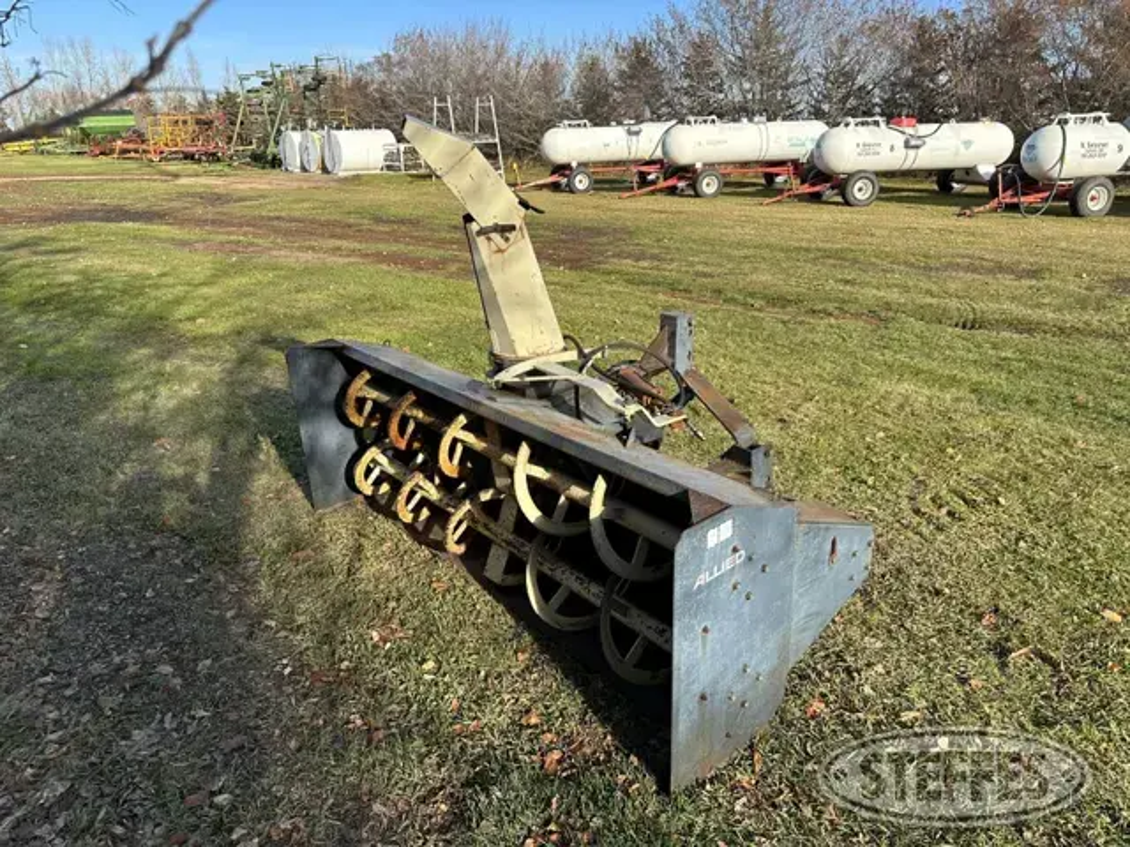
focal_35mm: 24
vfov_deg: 56.8
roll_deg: +0.7
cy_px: 424
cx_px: 565
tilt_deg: -20.9
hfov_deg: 71.6
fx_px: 783
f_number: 1.78
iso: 80
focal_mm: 6.86
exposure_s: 1/2028
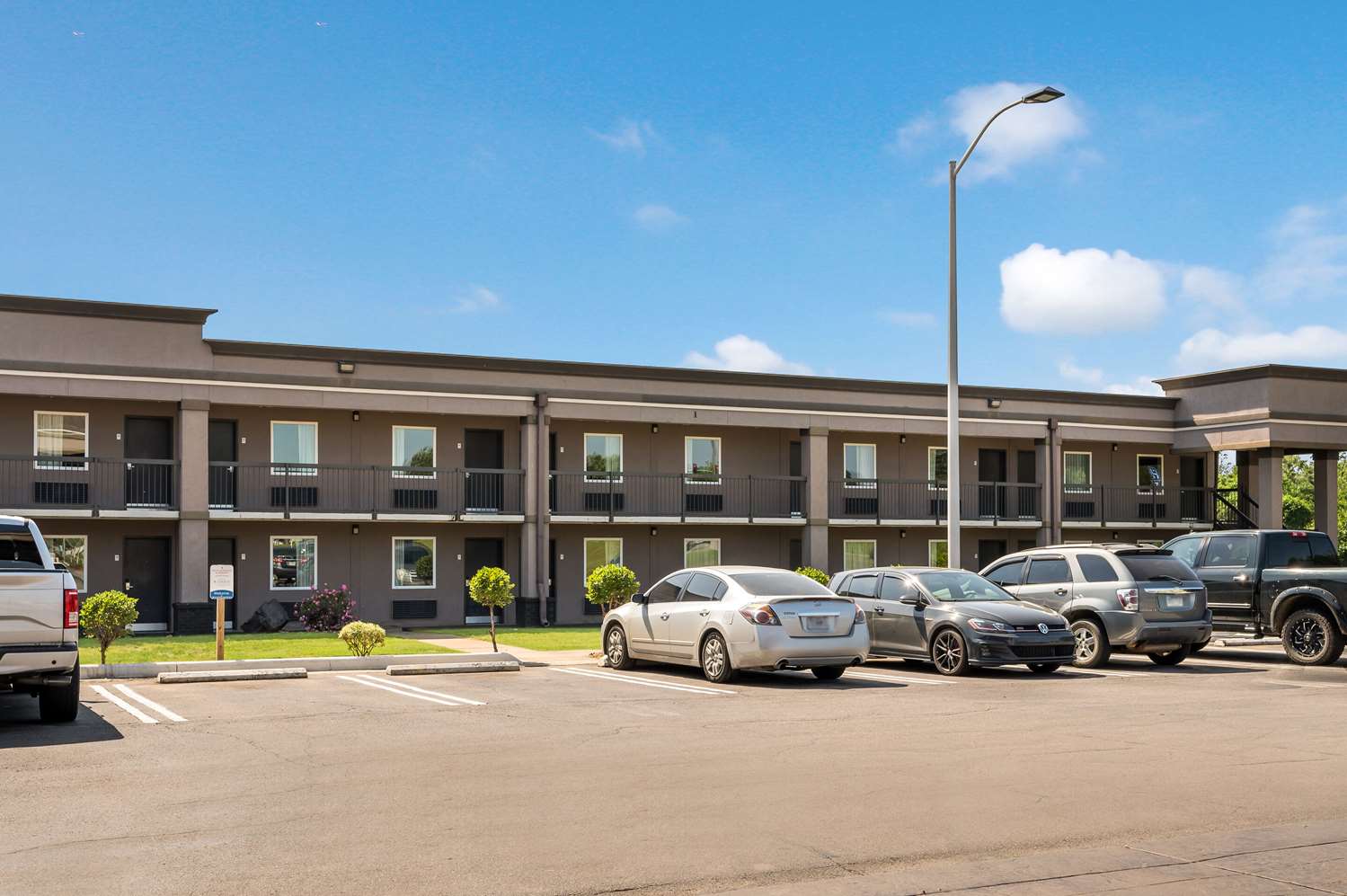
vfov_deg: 43.5
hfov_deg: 62.0
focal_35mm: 30
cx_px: 674
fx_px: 1122
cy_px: 448
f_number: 8
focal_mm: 30
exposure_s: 1/320
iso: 100
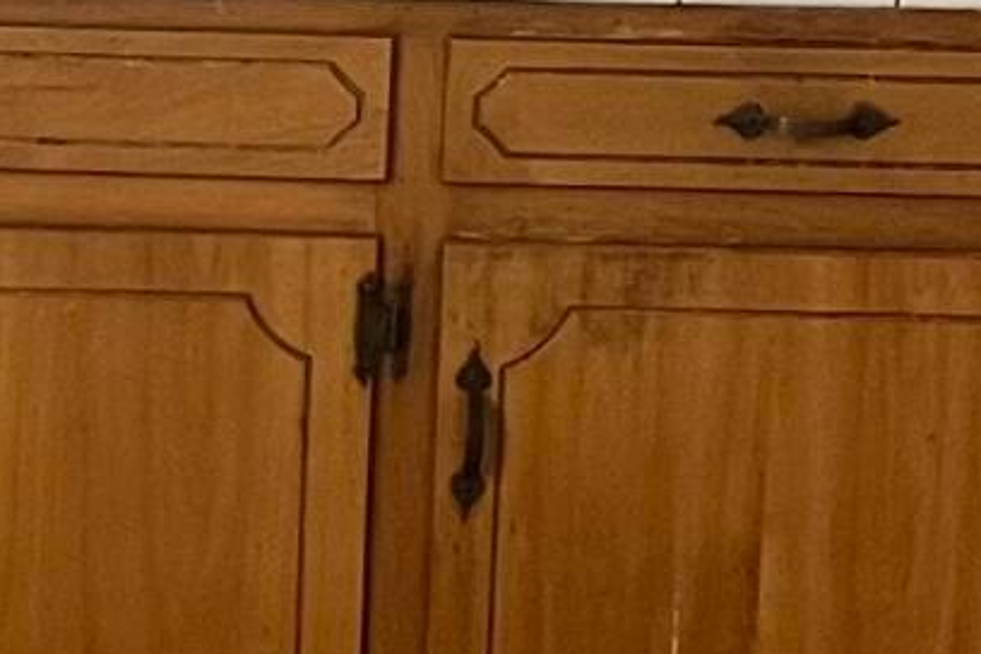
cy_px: -185
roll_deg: -1.0
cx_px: -519
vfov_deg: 6.8
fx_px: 5422
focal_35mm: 199
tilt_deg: -11.2
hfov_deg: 10.0
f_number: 1.5
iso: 320
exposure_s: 1/60
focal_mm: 5.7
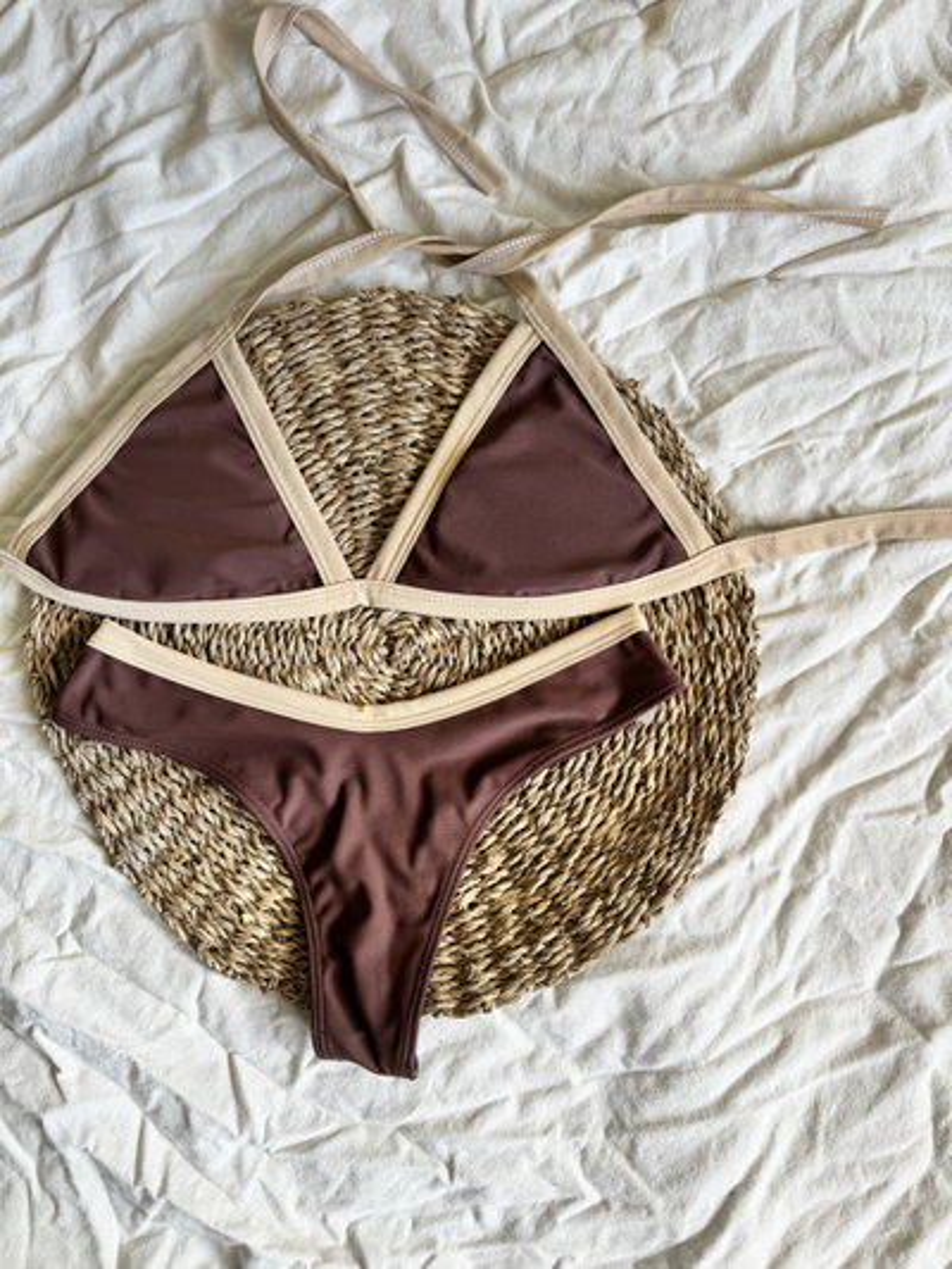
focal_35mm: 24
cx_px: 476
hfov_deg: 56.8
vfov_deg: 71.6
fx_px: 880
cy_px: 634
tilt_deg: -88.2
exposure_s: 1/169
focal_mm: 6.76
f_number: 1.78
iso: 64
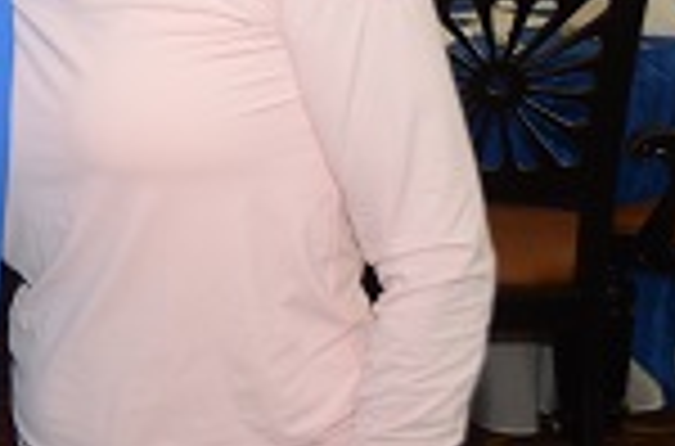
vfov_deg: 11.2
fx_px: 2243
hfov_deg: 15.3
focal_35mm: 120
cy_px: 2
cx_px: -436
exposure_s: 1/60
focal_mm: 24
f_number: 5.6
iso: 400
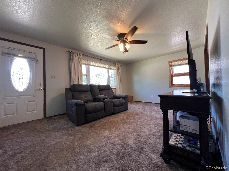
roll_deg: +2.3
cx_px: 114
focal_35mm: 13
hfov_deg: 106.2
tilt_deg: +0.7
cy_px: 86
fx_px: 86
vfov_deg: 89.9
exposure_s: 1/60
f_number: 1.8
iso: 160
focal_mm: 1.57
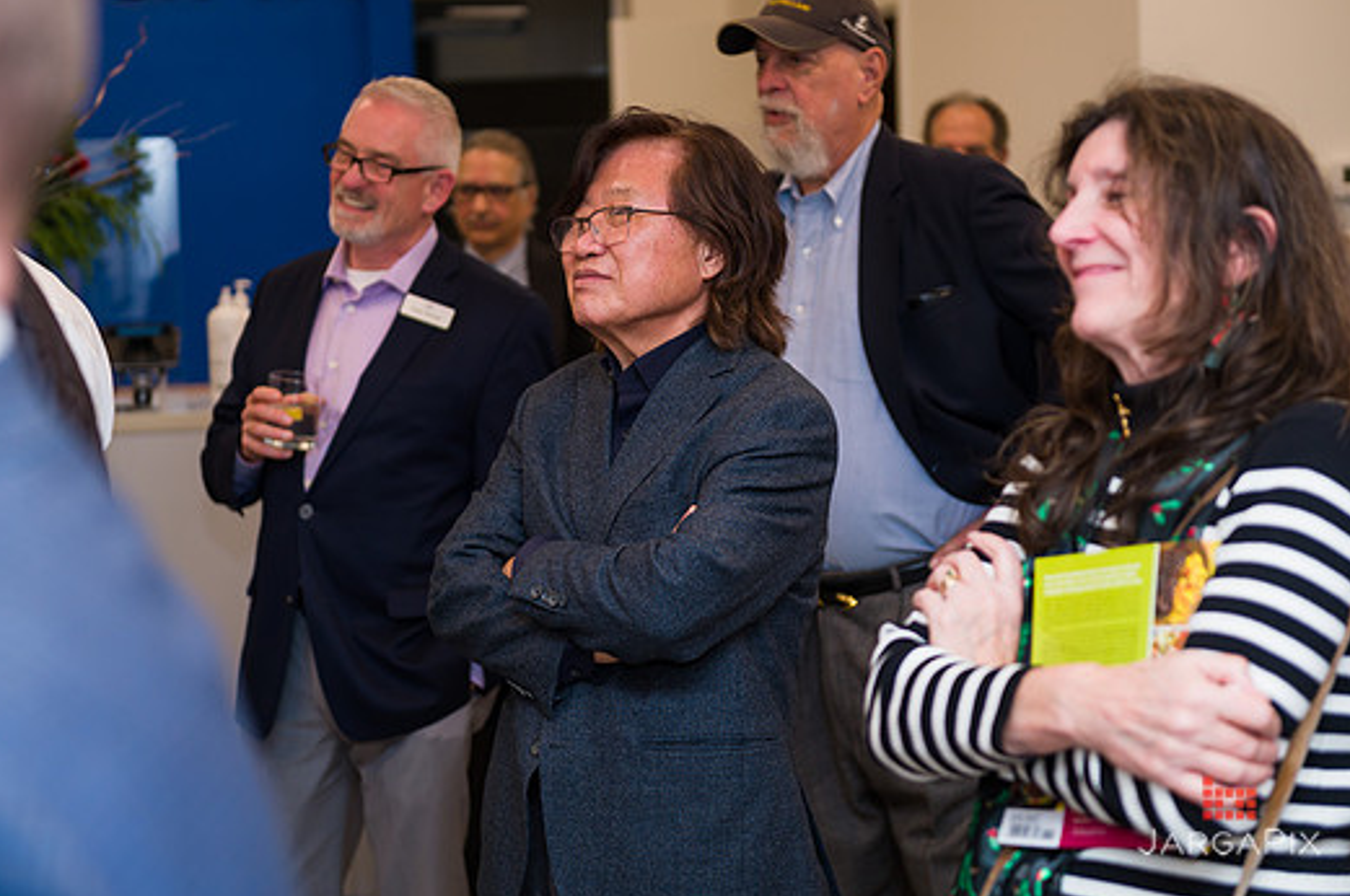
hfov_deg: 26.0
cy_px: 412
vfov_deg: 17.4
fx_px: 2921
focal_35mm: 78
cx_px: 635
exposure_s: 1/200
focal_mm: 70
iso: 400
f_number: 3.2
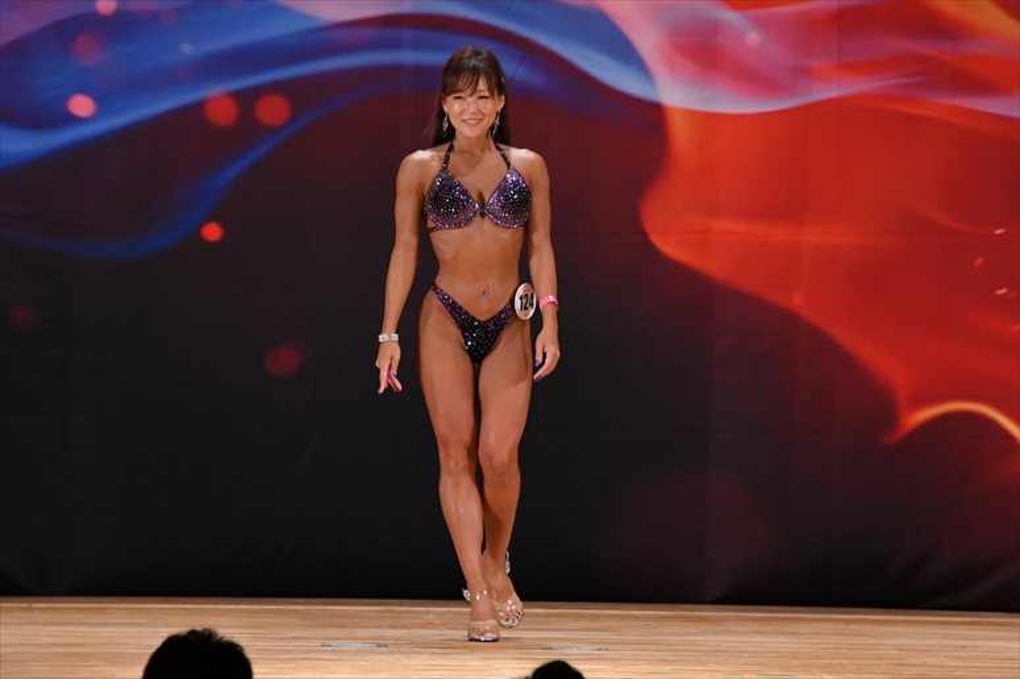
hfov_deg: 7.2
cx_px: 510
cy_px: 340
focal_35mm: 285
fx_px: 8071
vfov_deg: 4.8
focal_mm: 190
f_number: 5.6
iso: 3200
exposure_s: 1/400
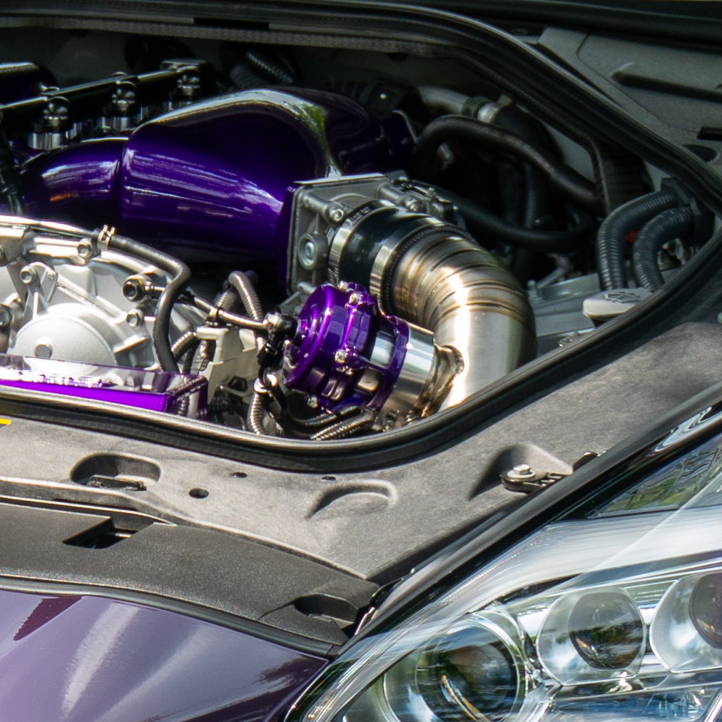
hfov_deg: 7.7
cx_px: 356
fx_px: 5357
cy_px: 599
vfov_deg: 7.7
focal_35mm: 227
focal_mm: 34
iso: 160
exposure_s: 1/160
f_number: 3.5
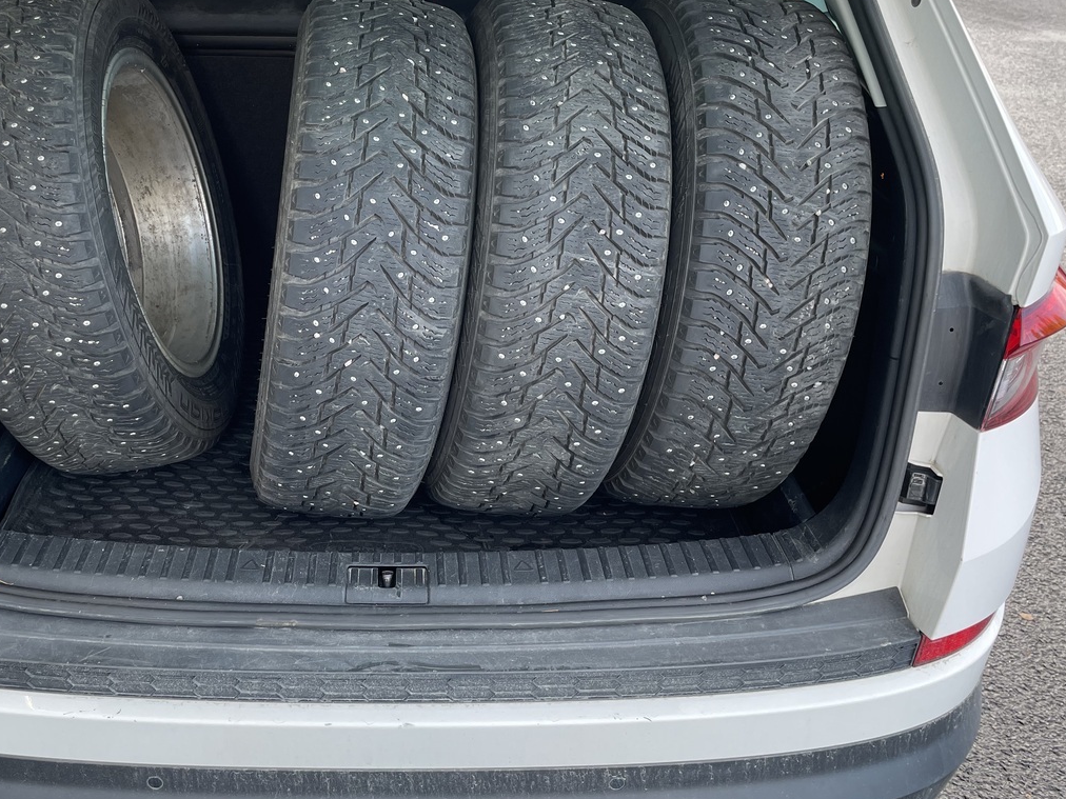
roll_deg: +0.1
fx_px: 1139
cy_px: 372
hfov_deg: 49.7
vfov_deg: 38.6
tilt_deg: -24.5
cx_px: 408
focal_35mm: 37
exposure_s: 1/121
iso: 32
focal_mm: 4.2
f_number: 1.6
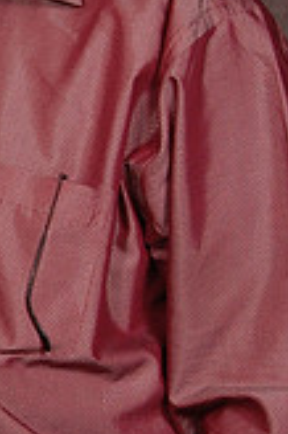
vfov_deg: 11.4
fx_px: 2164
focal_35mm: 180
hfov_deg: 7.4
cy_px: 243
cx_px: -193
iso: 400
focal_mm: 34
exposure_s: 1/200
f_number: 5.6
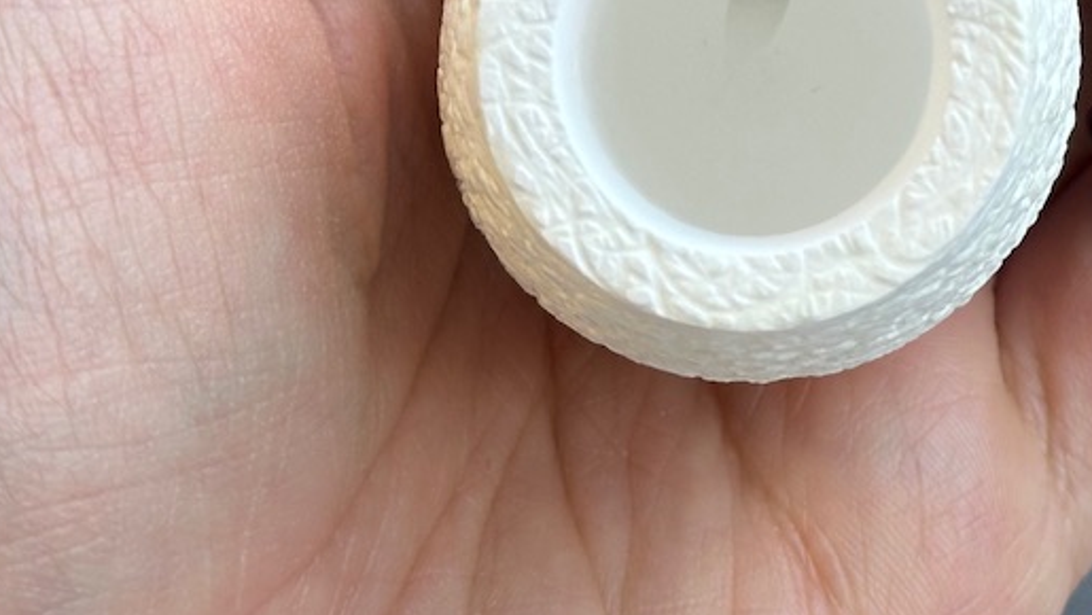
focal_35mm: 130
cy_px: -310
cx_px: 1092
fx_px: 3765
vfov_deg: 9.1
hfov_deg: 16.2
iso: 50
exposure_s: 1/100
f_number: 1.78
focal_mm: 6.86
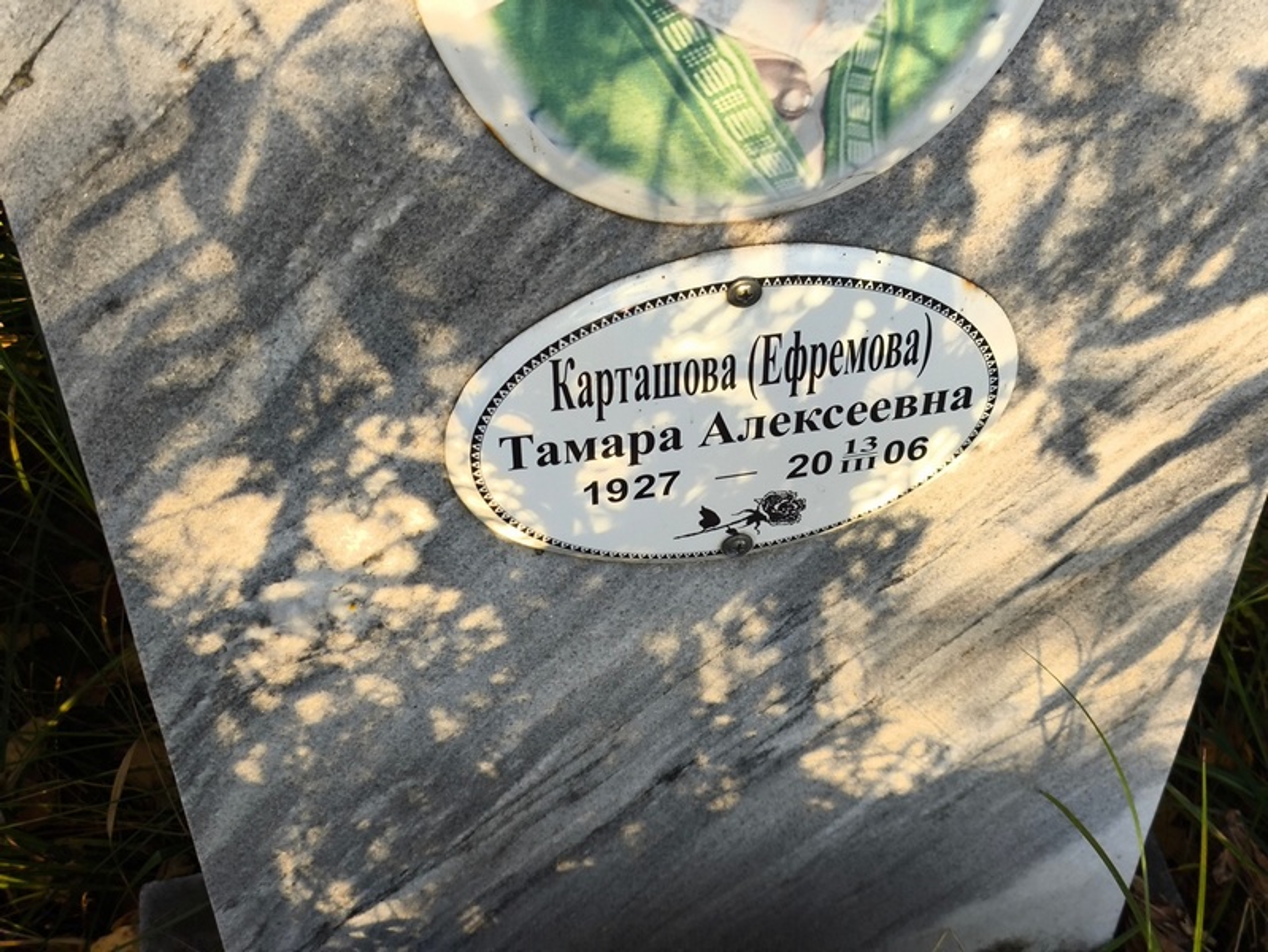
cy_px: 476
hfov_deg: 38.2
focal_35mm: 50
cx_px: 634
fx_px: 1832
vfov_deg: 29.1
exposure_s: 1/154
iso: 50
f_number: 1.7
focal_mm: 4.71
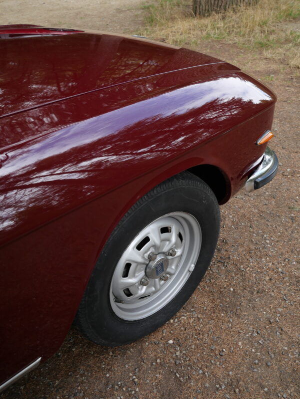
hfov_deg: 39.7
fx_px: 416
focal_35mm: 36
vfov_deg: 51.4
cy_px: 200
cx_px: 150
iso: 200
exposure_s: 1/125
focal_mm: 18
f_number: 4.5
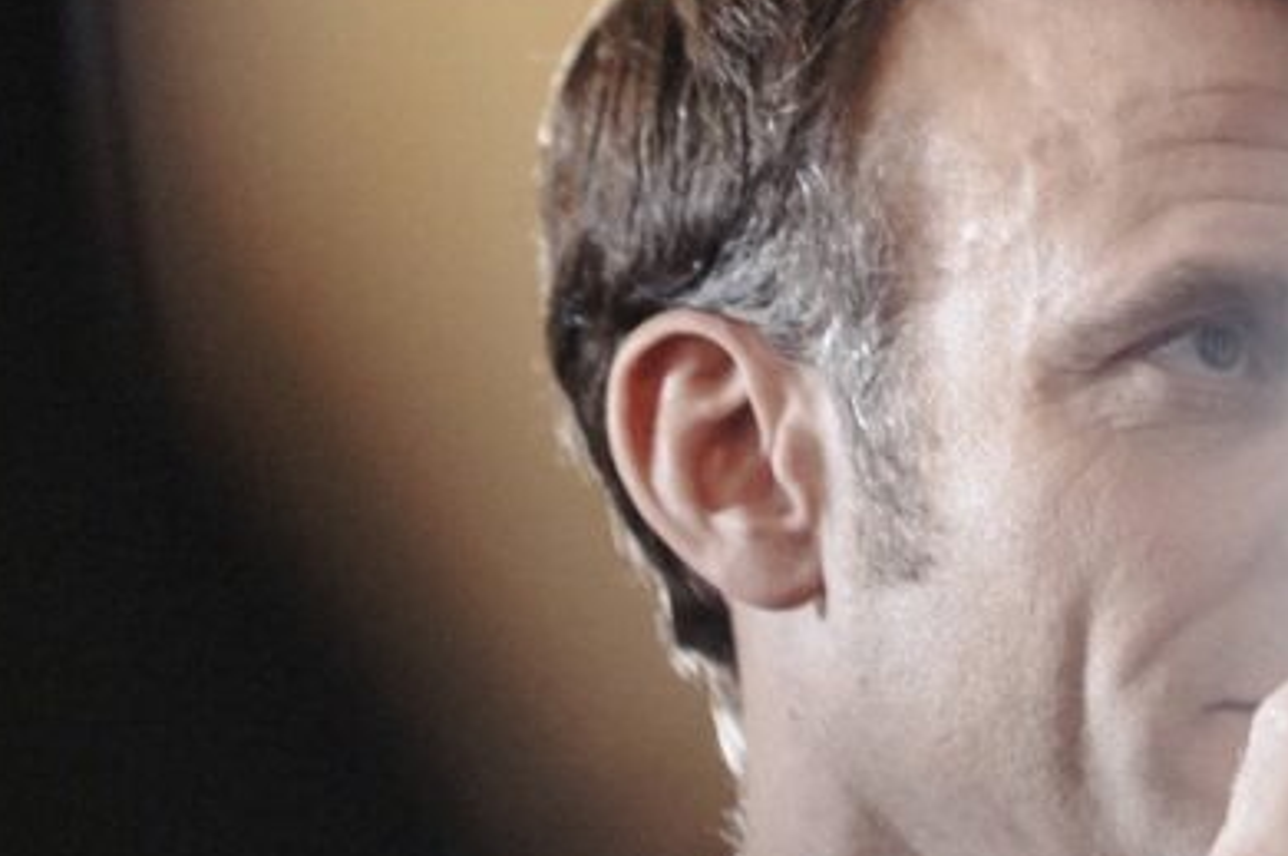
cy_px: 496
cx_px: 588
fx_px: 15401
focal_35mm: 431
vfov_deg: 3.2
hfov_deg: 4.8
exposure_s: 1/80
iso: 125
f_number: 1.4
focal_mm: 105
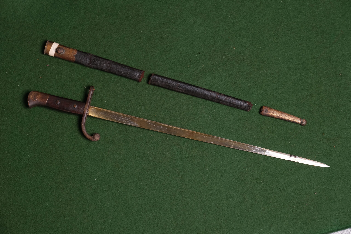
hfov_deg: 24.5
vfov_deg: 16.5
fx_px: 809
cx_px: 176
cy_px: 117
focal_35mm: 83
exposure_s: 1/160
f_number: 5
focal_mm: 55
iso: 320
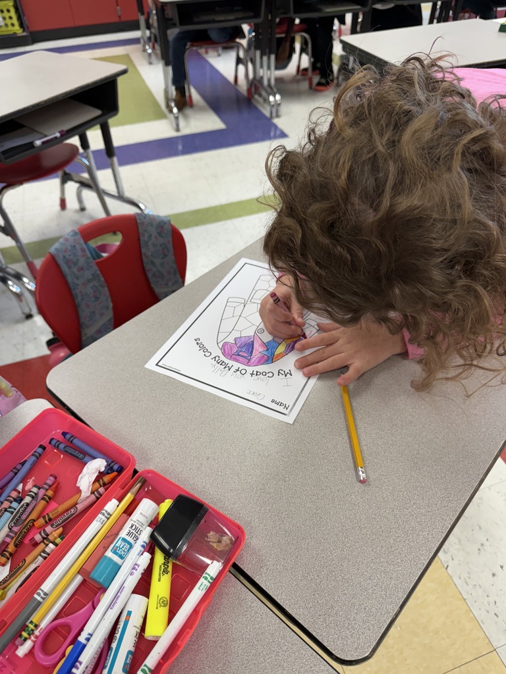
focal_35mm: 24
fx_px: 468
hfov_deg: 56.8
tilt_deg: -43.6
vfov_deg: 71.6
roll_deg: +1.6
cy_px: 337
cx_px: 253
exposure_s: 1/120
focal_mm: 6.76
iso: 200
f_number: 1.78
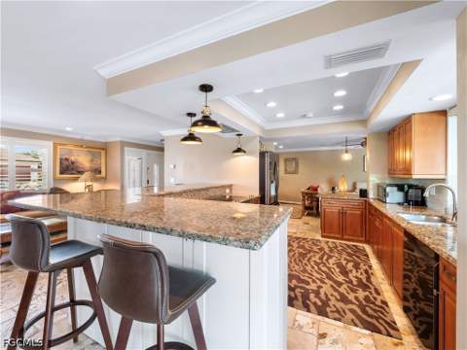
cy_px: 175
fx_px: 189
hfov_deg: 102.1
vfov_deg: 85.7
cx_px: 234
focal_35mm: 14
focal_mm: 7
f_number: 7.1
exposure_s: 1/4
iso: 200
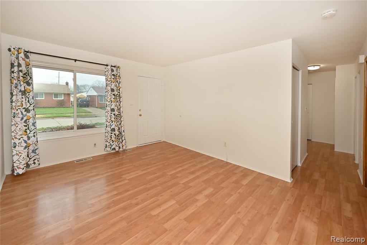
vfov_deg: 81.2
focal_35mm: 14
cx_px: 184
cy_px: 122
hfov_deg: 104.3
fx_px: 143
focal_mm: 14
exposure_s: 1/60
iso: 320
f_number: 10
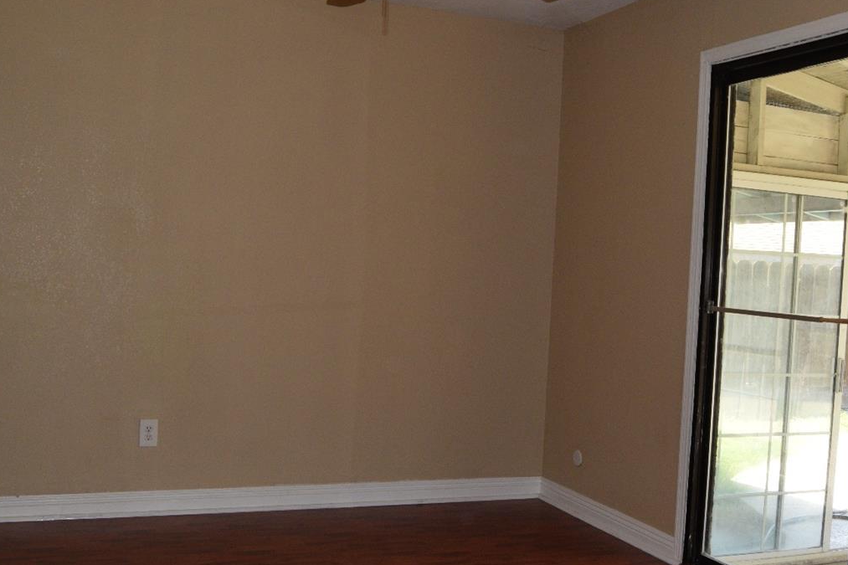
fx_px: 942
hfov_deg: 48.4
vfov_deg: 33.4
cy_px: 292
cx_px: 470
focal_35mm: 40
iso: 640
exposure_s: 1/125
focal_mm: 18
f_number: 5.6
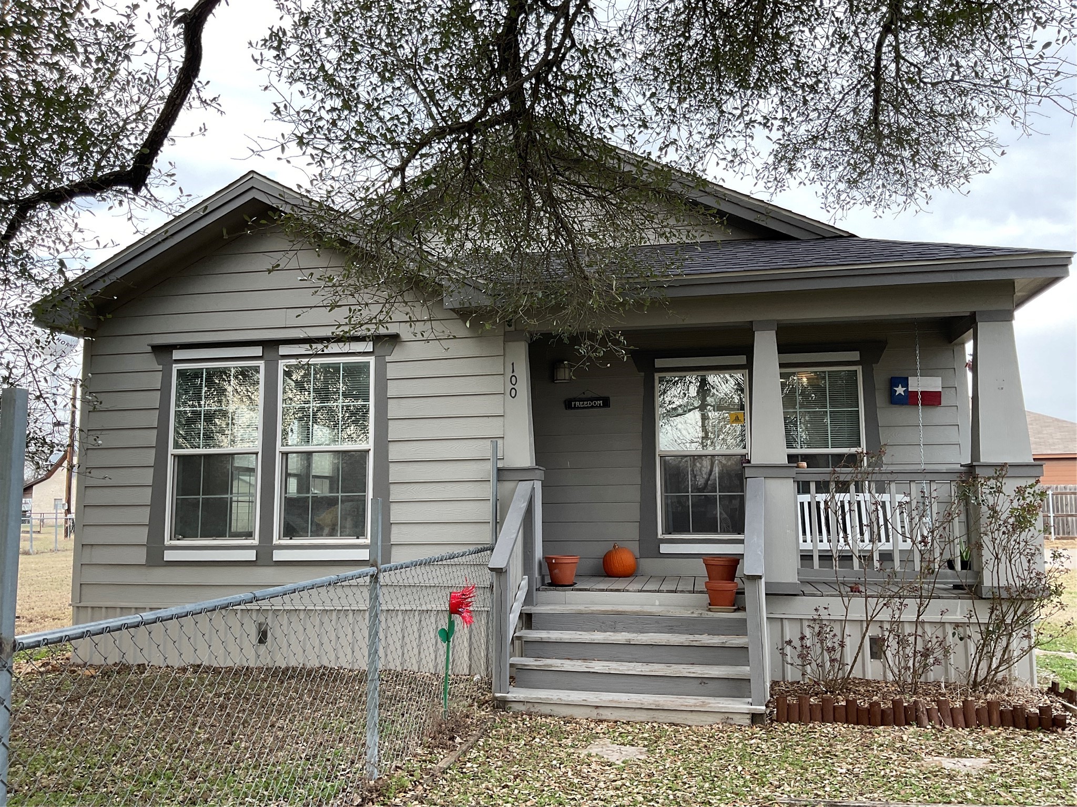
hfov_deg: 61.7
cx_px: 538
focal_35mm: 29
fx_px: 902
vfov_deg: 48.2
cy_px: 404
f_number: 1.8
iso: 25
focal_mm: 3
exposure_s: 1/122
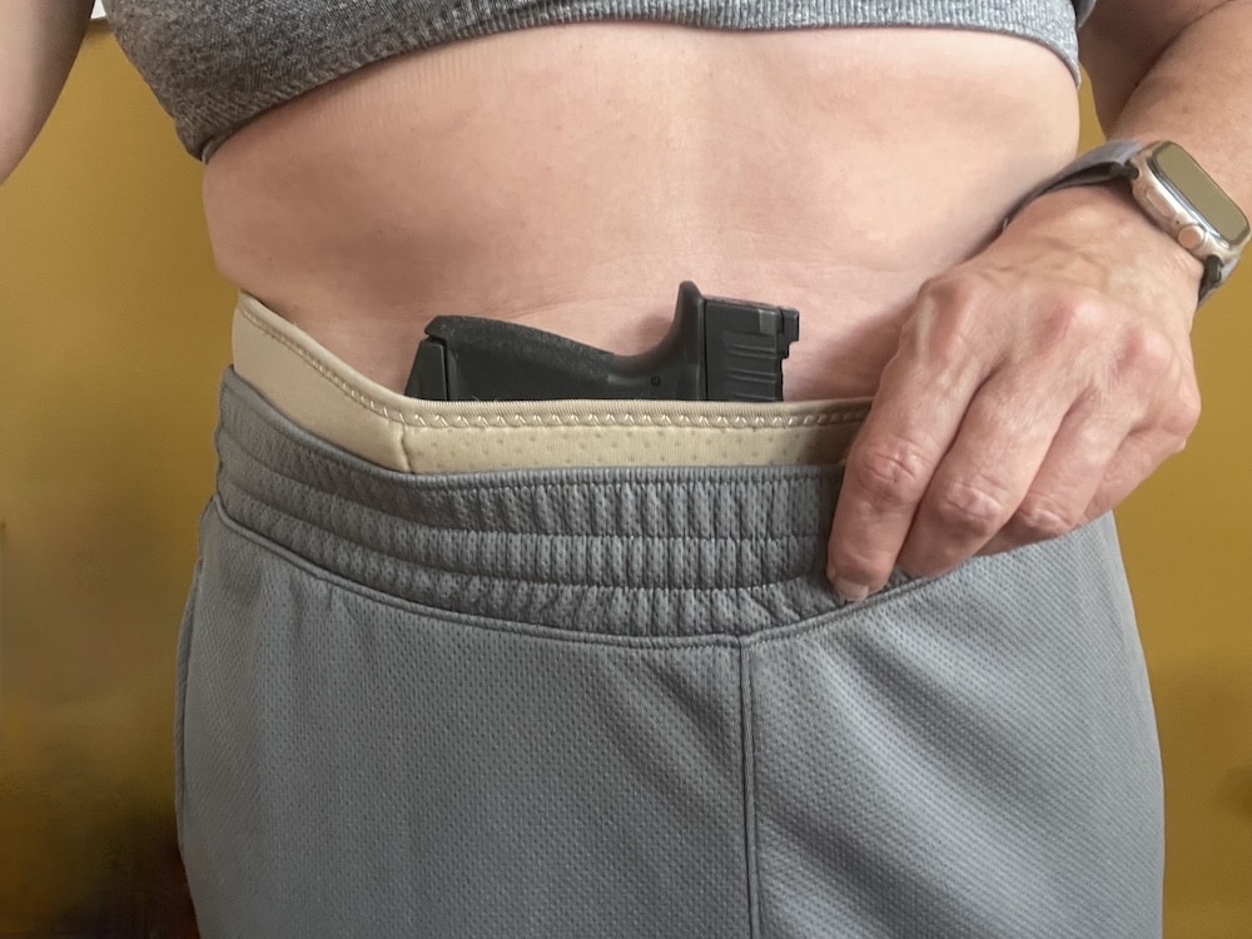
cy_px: 470
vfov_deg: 46.8
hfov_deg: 60.0
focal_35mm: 30
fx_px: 1085
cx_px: 626
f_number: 2.2
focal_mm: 2.71
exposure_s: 1/30
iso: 500
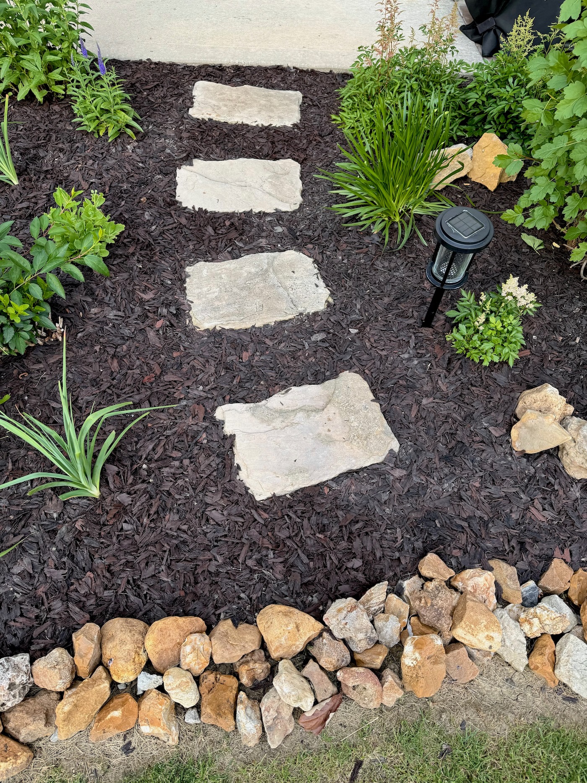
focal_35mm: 24
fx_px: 543
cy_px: 392
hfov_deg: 56.8
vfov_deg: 71.6
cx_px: 294
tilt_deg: -52.5
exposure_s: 1/338
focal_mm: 6.76
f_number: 1.78
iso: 80
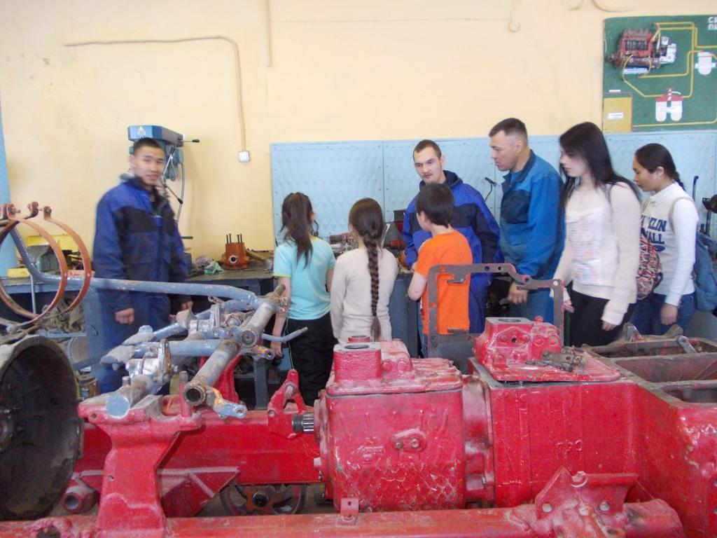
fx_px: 580
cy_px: 269
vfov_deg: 49.7
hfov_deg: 63.4
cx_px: 358
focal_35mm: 28
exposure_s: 1/25
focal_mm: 4
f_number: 2.7
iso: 200
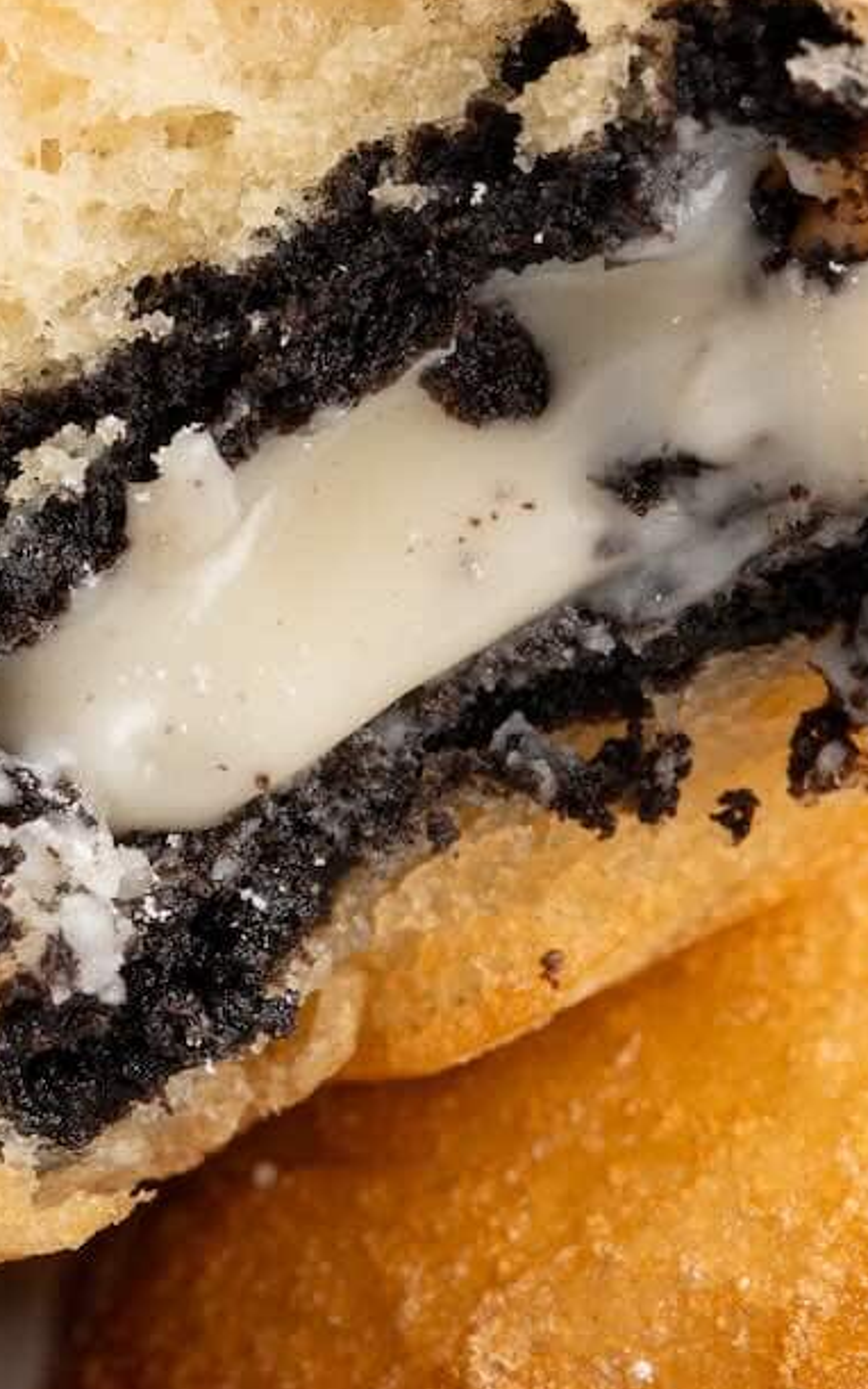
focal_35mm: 316
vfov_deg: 6.6
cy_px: 493
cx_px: 259
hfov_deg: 4.2
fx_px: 11958
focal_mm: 105
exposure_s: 1/200
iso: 125
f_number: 13
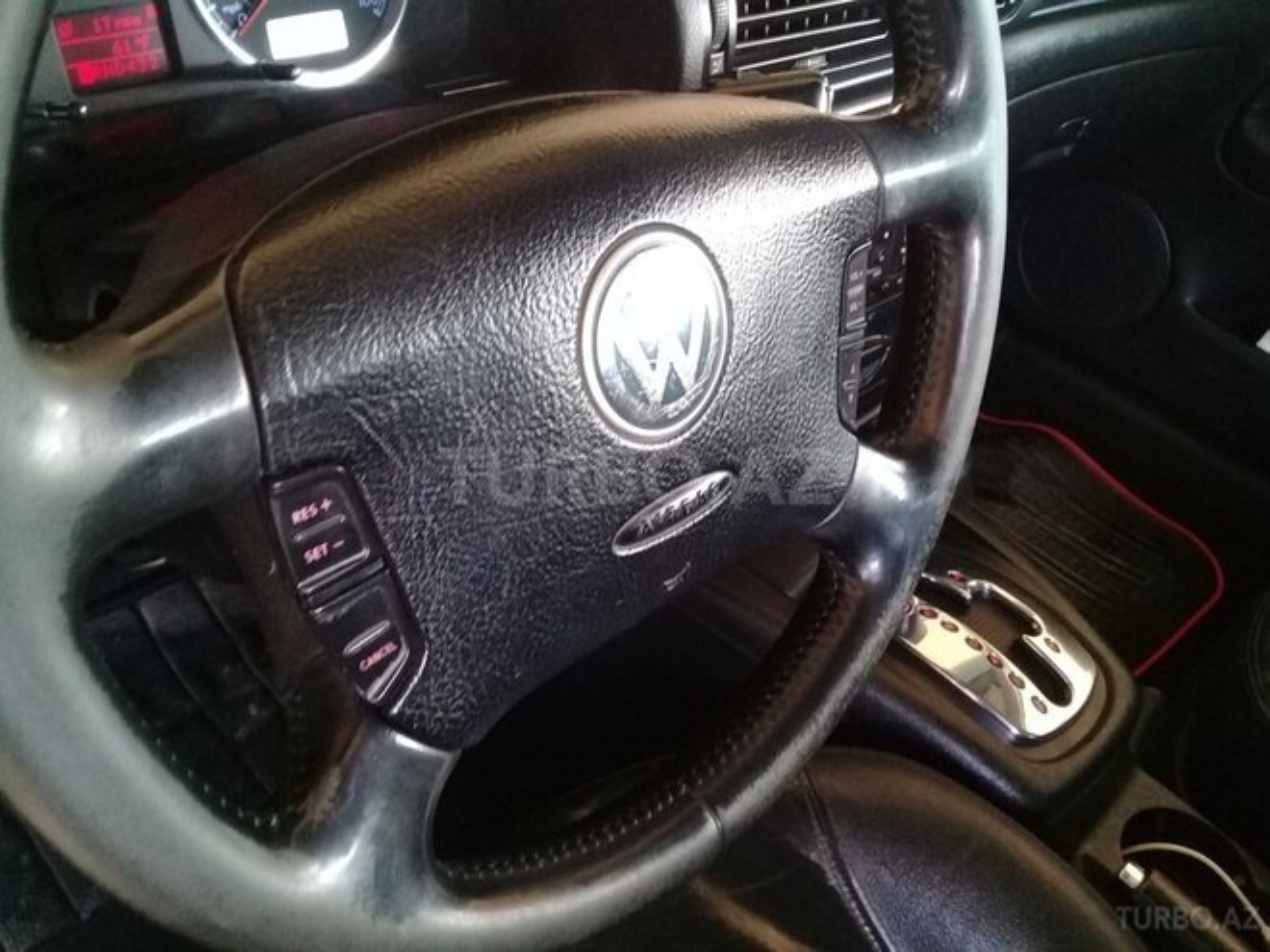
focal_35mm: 31
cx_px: 635
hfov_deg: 58.4
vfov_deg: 45.4
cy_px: 476
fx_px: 1137
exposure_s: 1/15
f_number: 2.2
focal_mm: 3.3
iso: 250
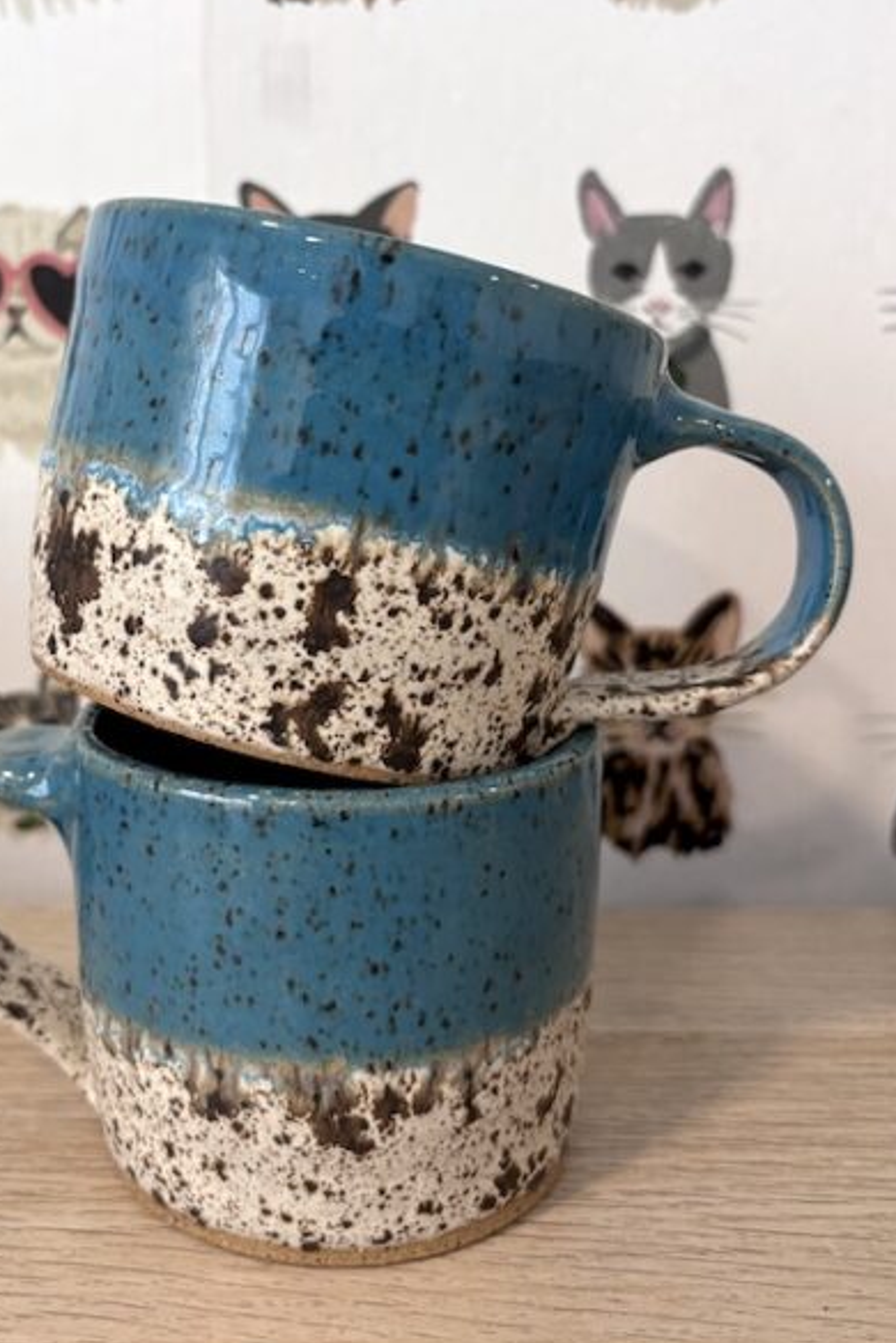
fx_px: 1381
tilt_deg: -8.9
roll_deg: -0.6
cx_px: 306
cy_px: 530
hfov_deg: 35.6
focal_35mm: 37
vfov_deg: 51.5
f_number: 1.6
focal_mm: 5.96
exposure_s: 1/60
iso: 200
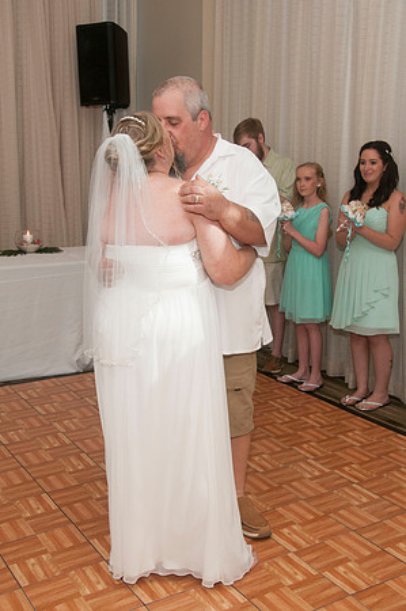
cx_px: 203
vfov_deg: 46.4
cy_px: 306
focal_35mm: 42
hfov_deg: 31.8
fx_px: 712
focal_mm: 28
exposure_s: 1/250
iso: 400
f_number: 5.6
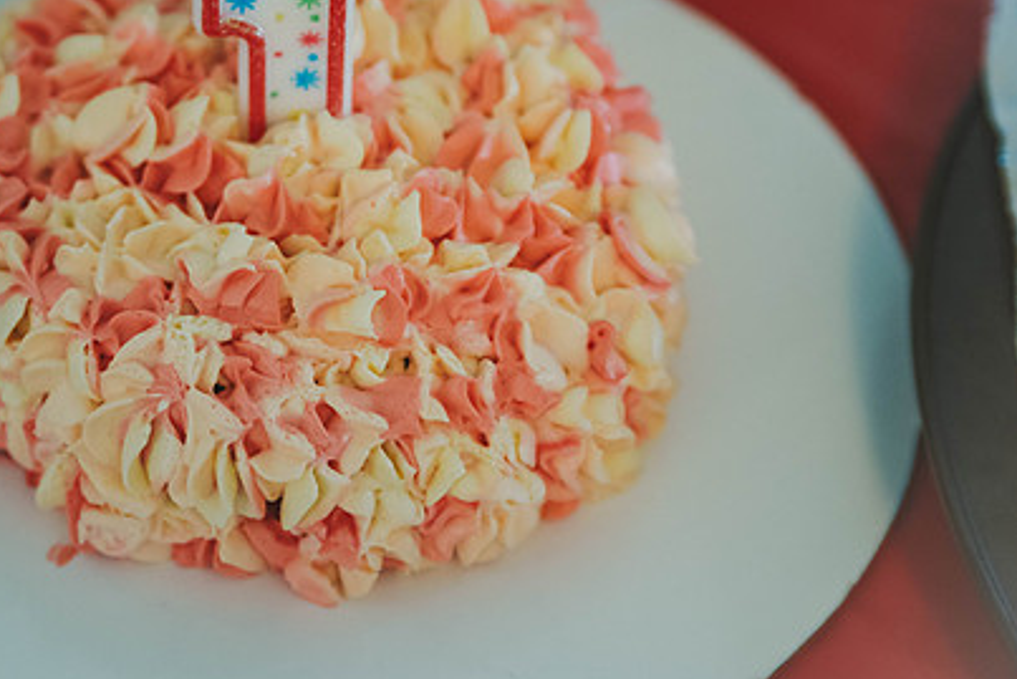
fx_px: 3052
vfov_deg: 12.7
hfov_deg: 18.8
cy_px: 201
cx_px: 293
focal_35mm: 108
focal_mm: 75
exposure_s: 1/100
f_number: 2.8
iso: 1250
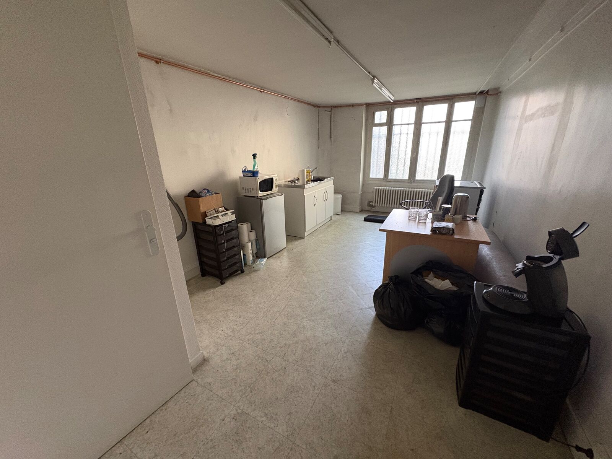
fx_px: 248
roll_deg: +1.9
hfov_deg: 102.1
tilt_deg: -19.0
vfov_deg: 85.7
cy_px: 230
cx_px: 306
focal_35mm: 14
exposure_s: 1/50
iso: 500
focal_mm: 2.22
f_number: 2.2
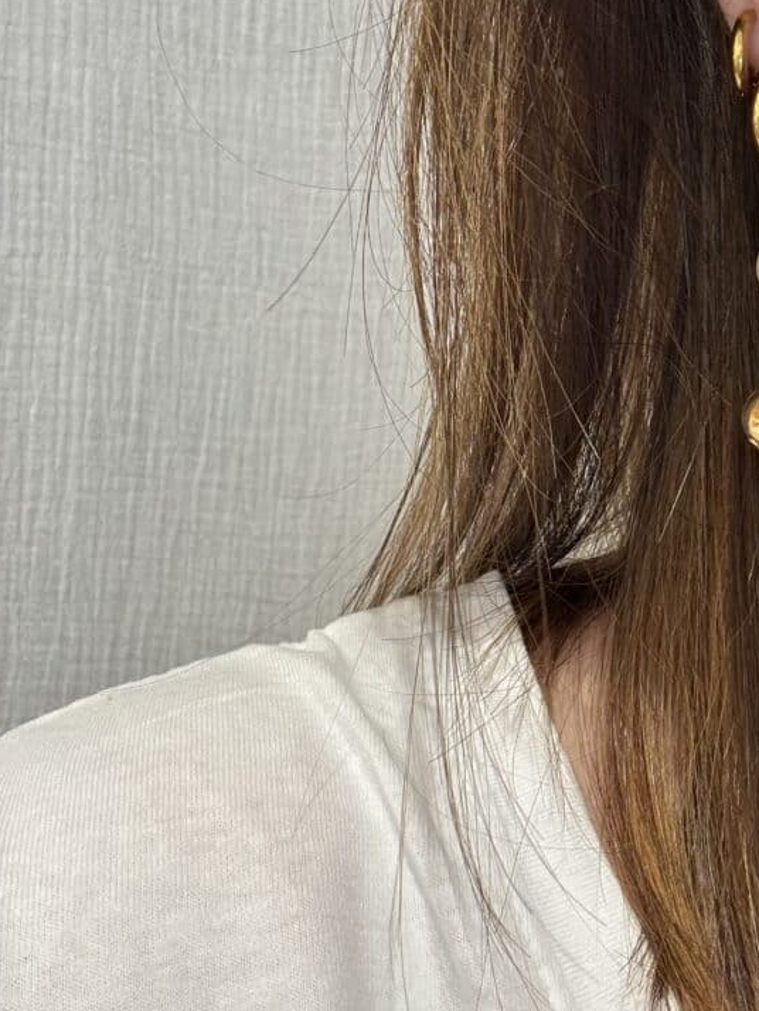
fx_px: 1256
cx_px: 528
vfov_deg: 43.8
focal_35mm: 43
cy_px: 490
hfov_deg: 33.2
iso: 64
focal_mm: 2.69
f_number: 1.9
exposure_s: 1/50
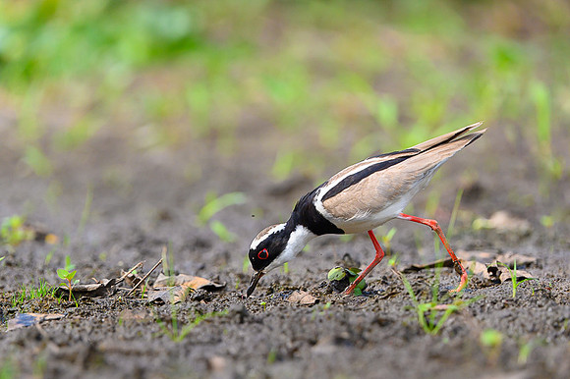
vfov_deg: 4.1
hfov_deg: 6.2
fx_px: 5265
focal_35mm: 333
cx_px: 297
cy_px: 202
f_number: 4
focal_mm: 240
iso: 640
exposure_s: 1/3200
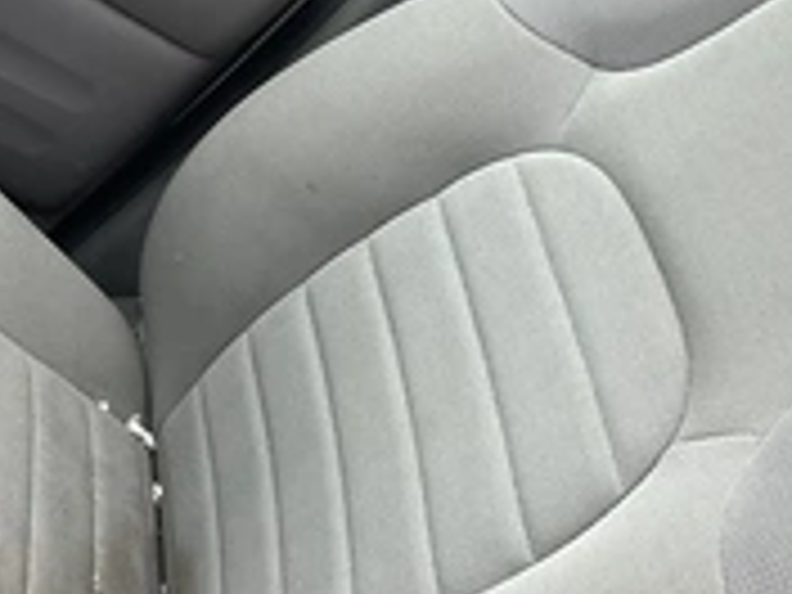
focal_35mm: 66
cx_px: 324
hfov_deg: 29.3
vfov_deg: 22.2
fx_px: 1510
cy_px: 225
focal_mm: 3
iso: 32
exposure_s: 1/122
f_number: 1.8
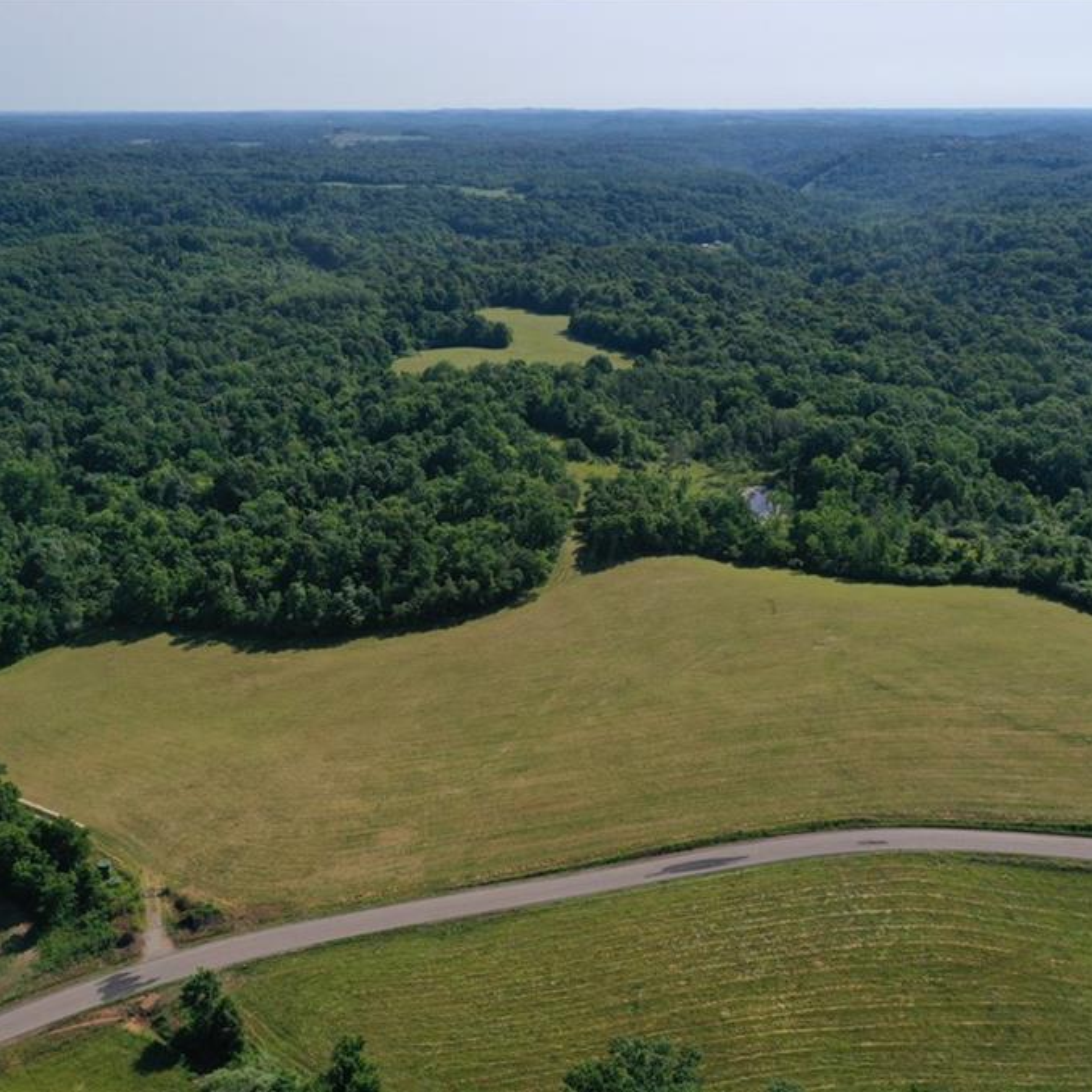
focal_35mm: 36
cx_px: 515
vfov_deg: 46.0
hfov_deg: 46.0
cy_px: 544
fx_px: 1285
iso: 200
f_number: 10
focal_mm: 10.26
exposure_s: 1/400
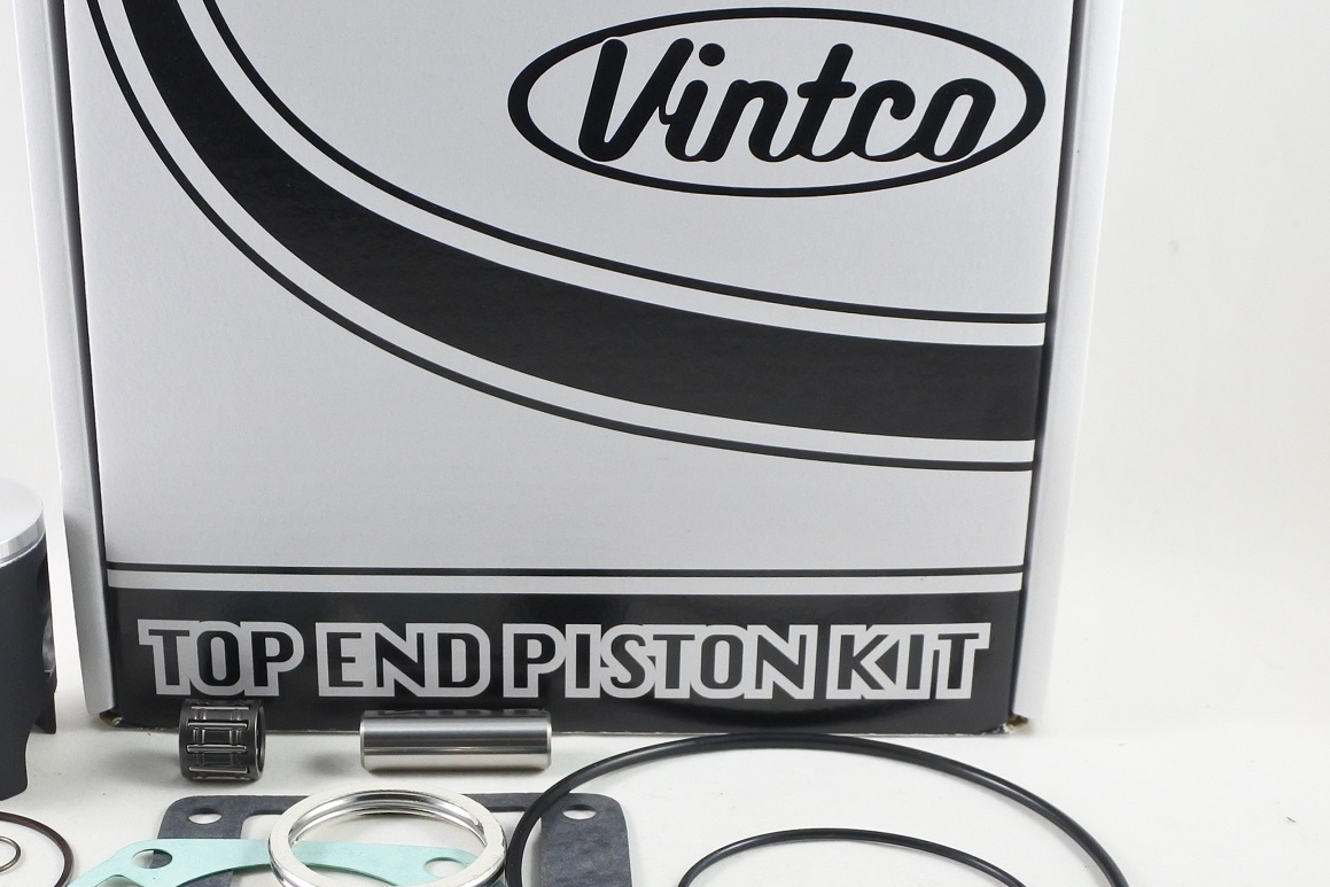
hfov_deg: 40.2
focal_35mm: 48
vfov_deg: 28.1
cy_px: 495
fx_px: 1773
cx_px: 364
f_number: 3.8
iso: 500
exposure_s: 1/125
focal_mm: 11.2
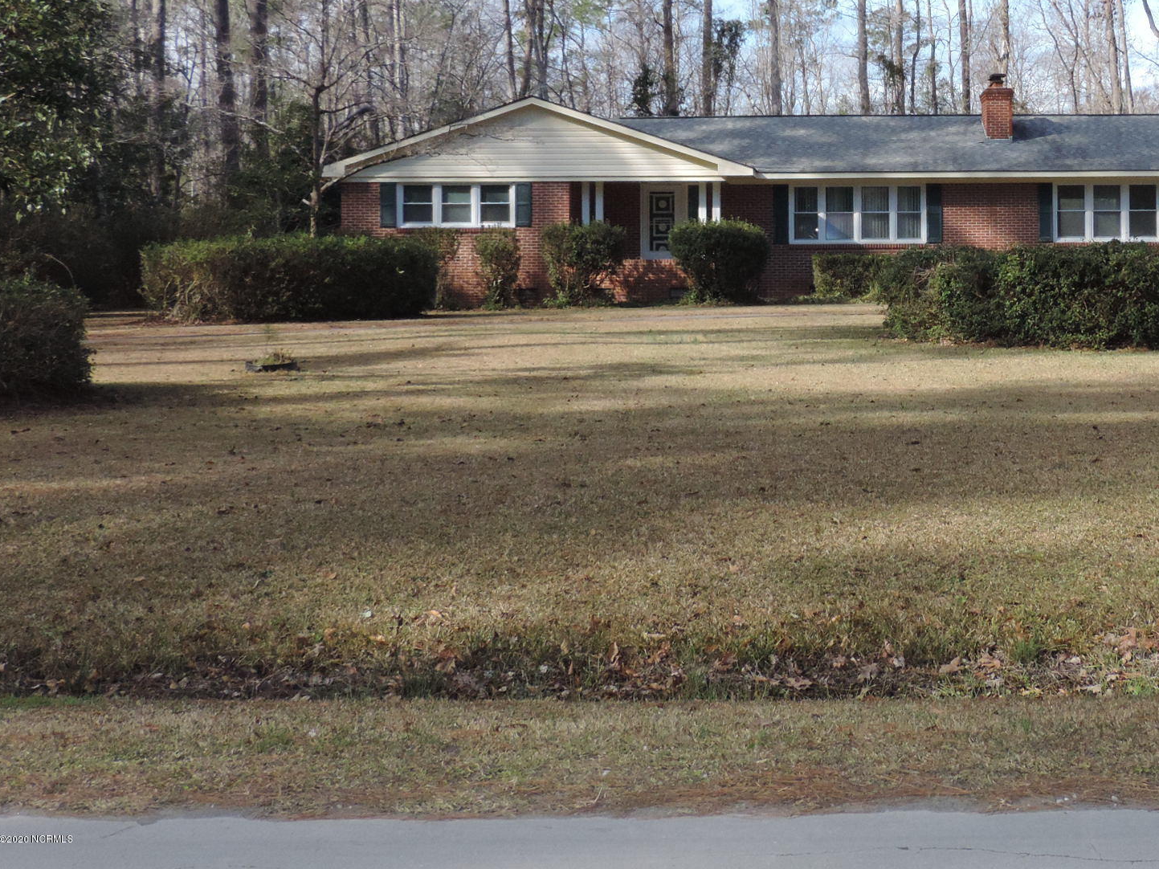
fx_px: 2109
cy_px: 198
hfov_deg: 30.1
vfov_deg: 23.0
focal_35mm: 63
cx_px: 907
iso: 400
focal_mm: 7.1
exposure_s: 1/2000
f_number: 3.3
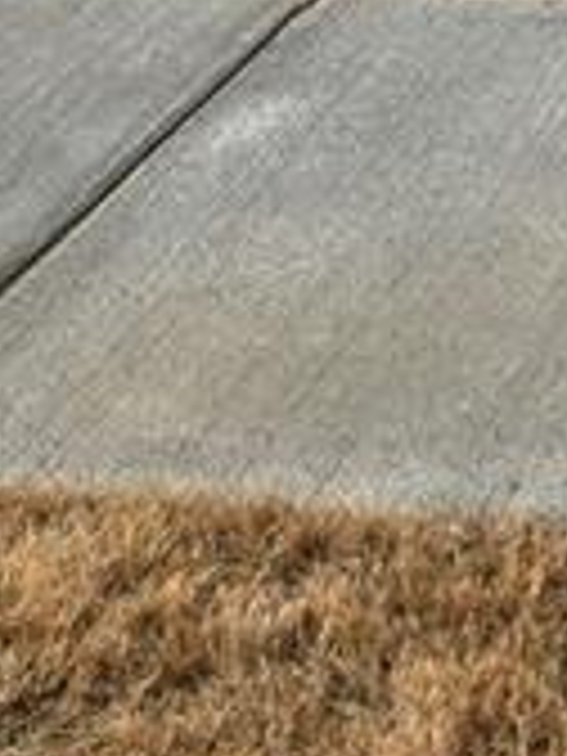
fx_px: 3582
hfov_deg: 8.5
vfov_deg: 10.3
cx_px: 1228
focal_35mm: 164
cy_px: -1089
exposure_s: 1/2490
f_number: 1.8
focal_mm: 5.4
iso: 25
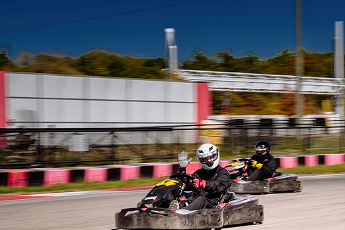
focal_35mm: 128
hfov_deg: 16.0
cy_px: 178
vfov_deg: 10.7
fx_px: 1227
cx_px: 190
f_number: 14
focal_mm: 70
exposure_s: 1/50
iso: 64
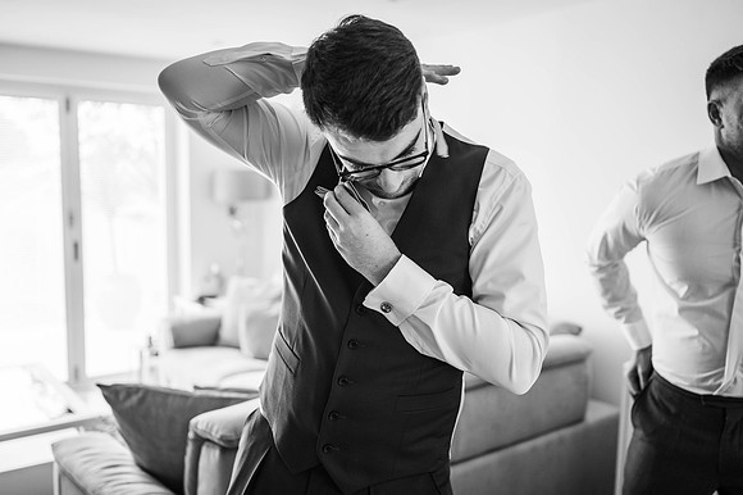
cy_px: 248
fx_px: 722
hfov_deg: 54.5
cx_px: 372
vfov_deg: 37.8
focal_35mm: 35
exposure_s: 1/200
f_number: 2
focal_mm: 35
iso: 140
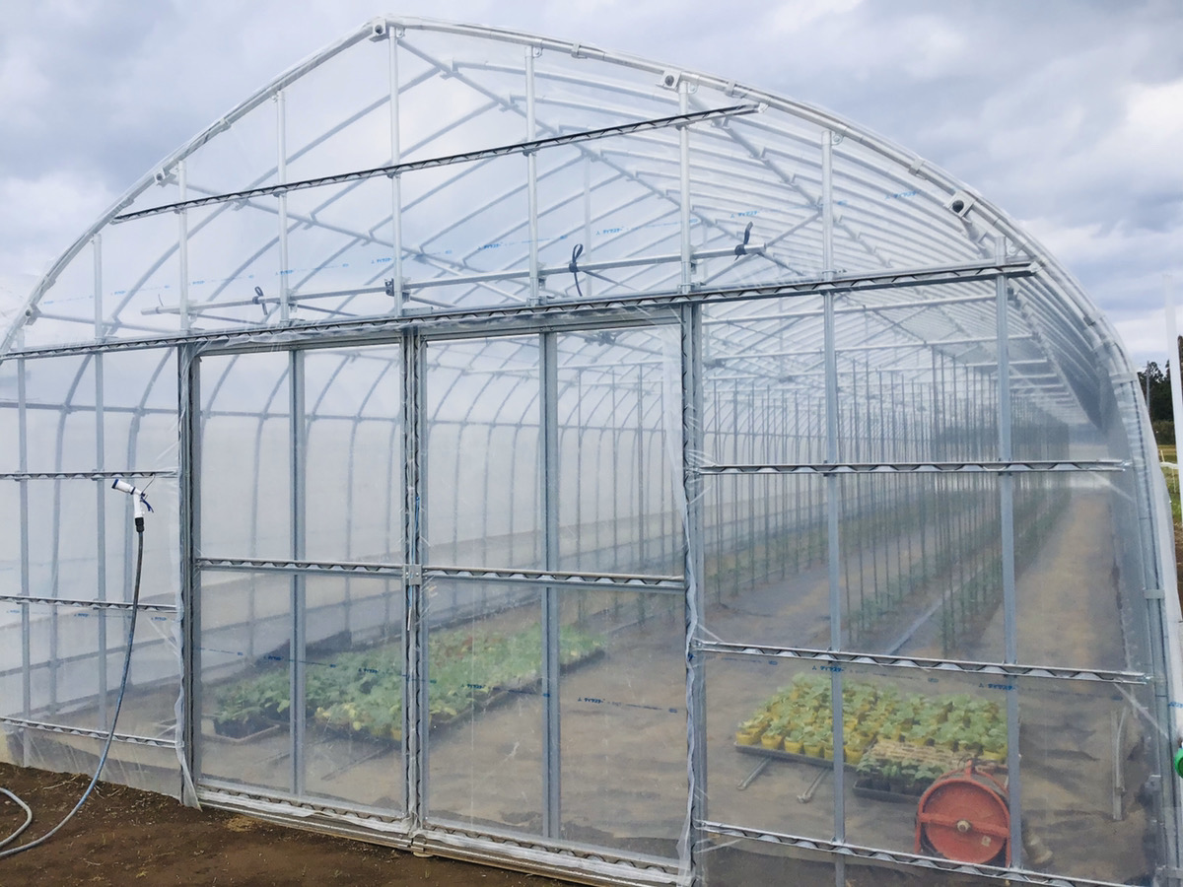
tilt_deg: +1.0
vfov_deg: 45.4
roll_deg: +1.8
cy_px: 444
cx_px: 592
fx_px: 1059
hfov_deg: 58.4
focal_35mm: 31
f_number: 2.4
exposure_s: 1/1508
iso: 25
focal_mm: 3.3
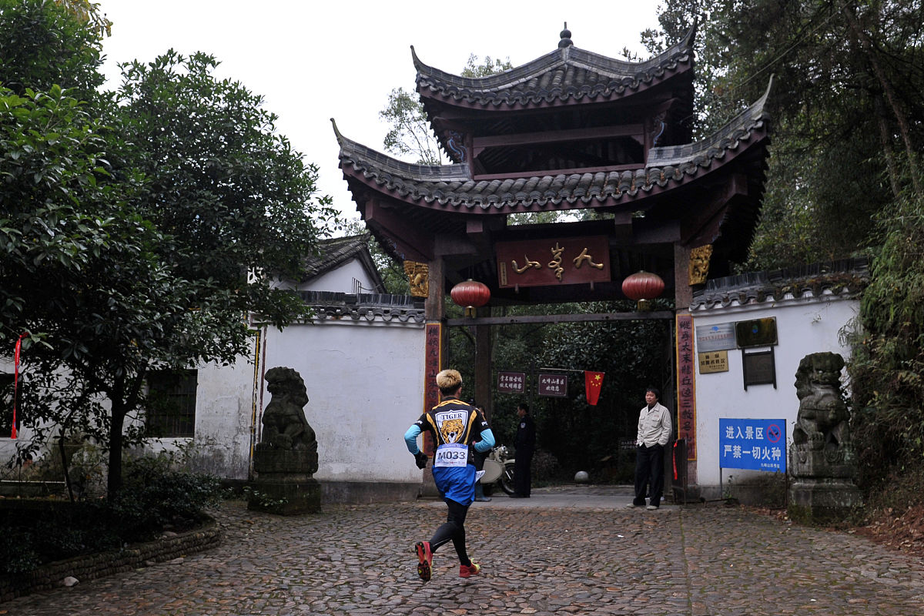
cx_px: 462
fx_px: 616
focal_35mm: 24
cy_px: 308
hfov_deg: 73.7
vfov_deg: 53.1
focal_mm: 24
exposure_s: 1/320
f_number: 4.5
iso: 640
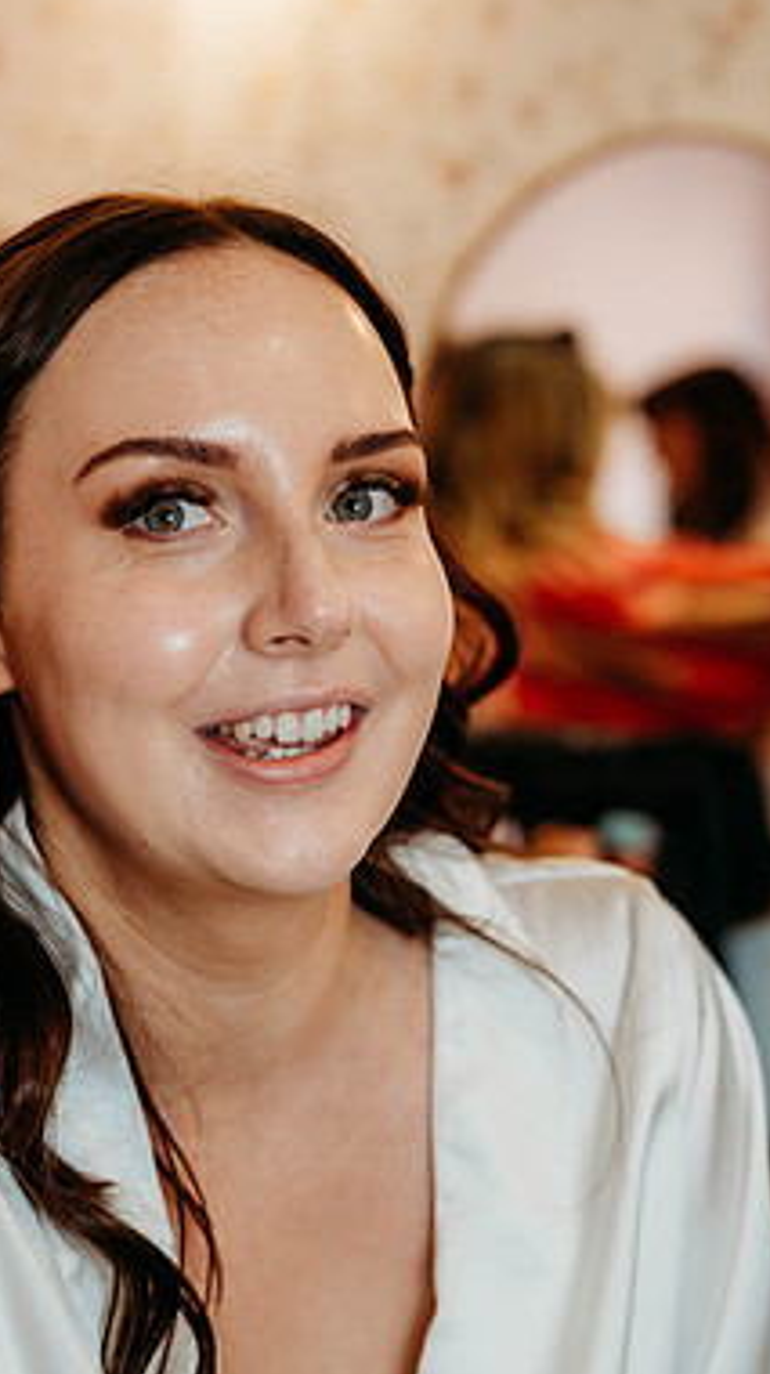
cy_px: 683
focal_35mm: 80
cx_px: 155
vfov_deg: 26.5
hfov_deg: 15.0
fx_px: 2912
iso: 560
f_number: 2.8
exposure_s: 1/250
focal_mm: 50
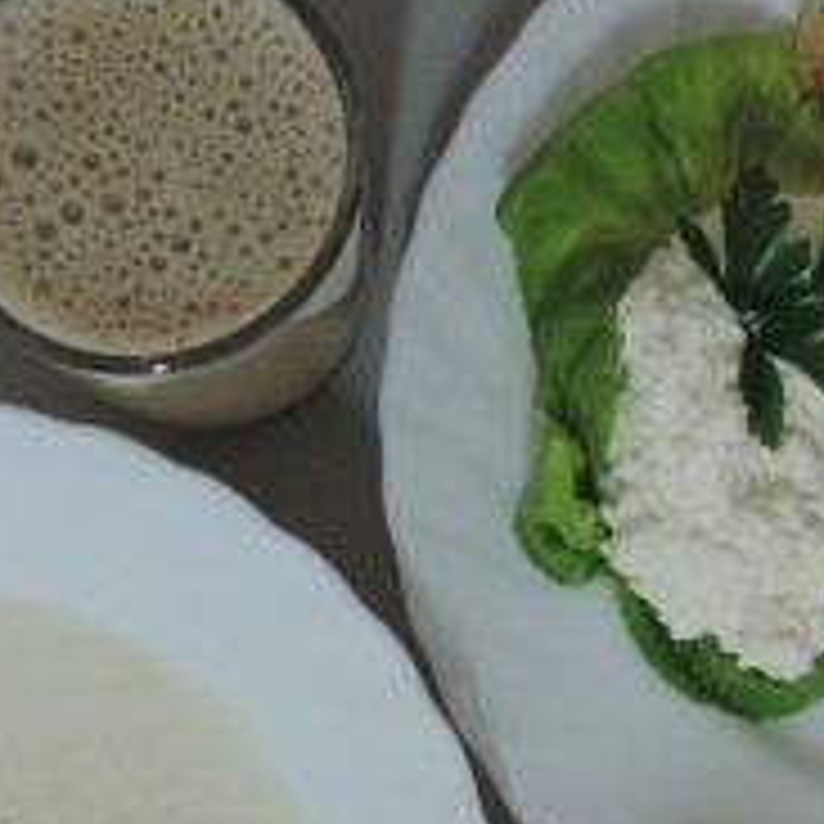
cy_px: 651
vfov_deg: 24.0
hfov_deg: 24.3
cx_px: 464
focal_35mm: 71
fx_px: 1912
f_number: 3
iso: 400
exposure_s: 1/25
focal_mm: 4.3
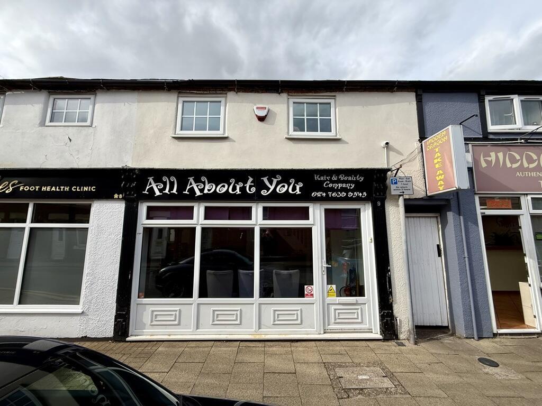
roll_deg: +0.2
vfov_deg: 85.7
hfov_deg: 102.1
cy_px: 203
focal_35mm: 14
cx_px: 271
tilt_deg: +8.5
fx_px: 219
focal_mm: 2.22
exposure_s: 1/1431
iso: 50
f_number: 2.2
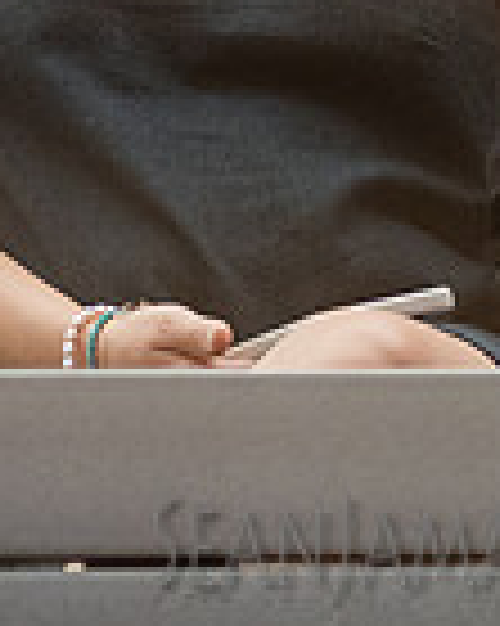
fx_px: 14592
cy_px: -85
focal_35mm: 788
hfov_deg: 2.0
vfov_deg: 2.5
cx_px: 568
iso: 4000
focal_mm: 155
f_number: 4
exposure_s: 1/2500
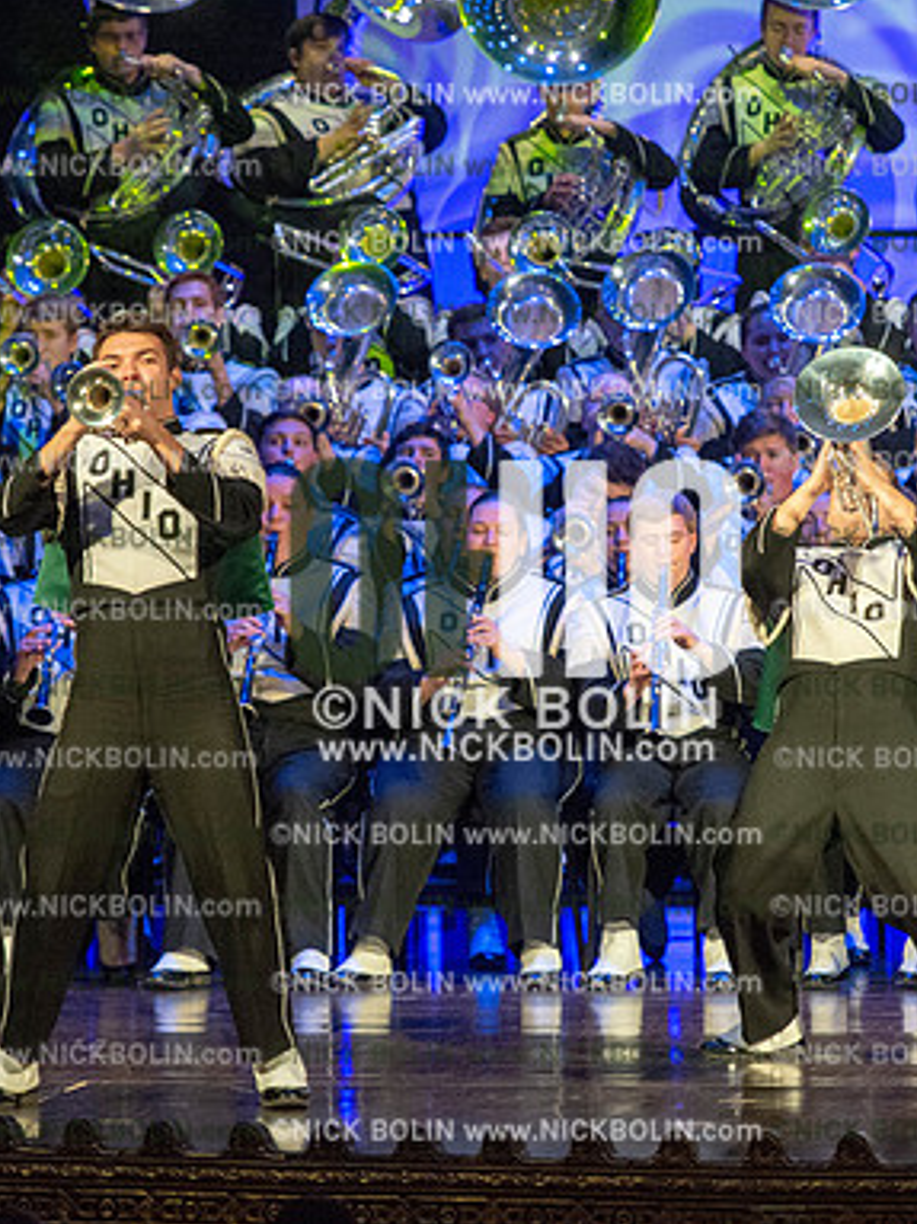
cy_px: 610
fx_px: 12334
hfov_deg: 4.3
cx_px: 514
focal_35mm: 349
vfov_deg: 5.7
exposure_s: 1/320
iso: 8000
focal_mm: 240
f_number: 5.6
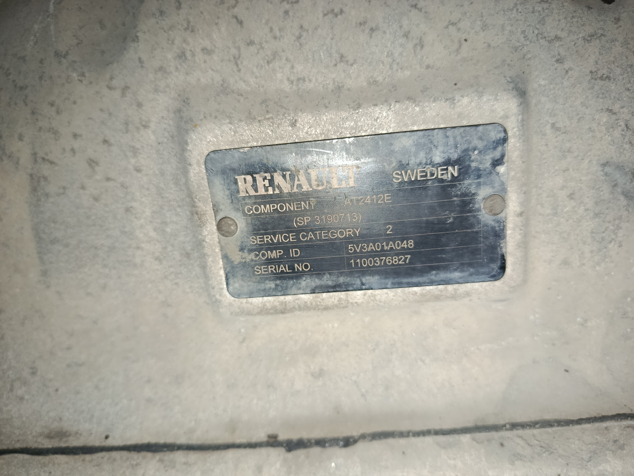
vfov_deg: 56.8
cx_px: 317
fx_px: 440
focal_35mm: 24
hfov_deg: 71.6
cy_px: 238
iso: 827
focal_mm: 5.24
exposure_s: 1/50
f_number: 1.7
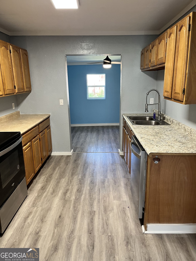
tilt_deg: -15.3
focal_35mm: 26
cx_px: 98
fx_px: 196
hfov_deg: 53.1
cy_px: 130
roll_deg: +1.9
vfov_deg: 67.3
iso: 125
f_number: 1.6
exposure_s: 1/60
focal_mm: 5.1
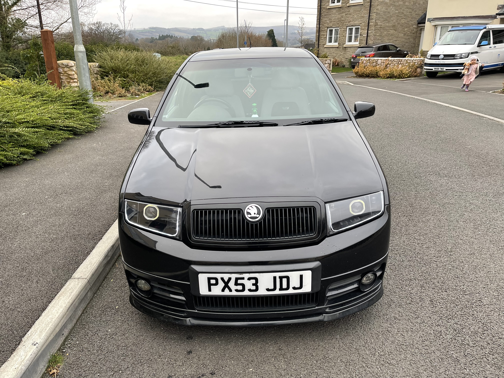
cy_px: 189
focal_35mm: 26
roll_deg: +0.1
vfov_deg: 53.1
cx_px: 252
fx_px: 379
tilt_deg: -19.8
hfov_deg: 67.3
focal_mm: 5.1
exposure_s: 1/121
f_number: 1.6
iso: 100
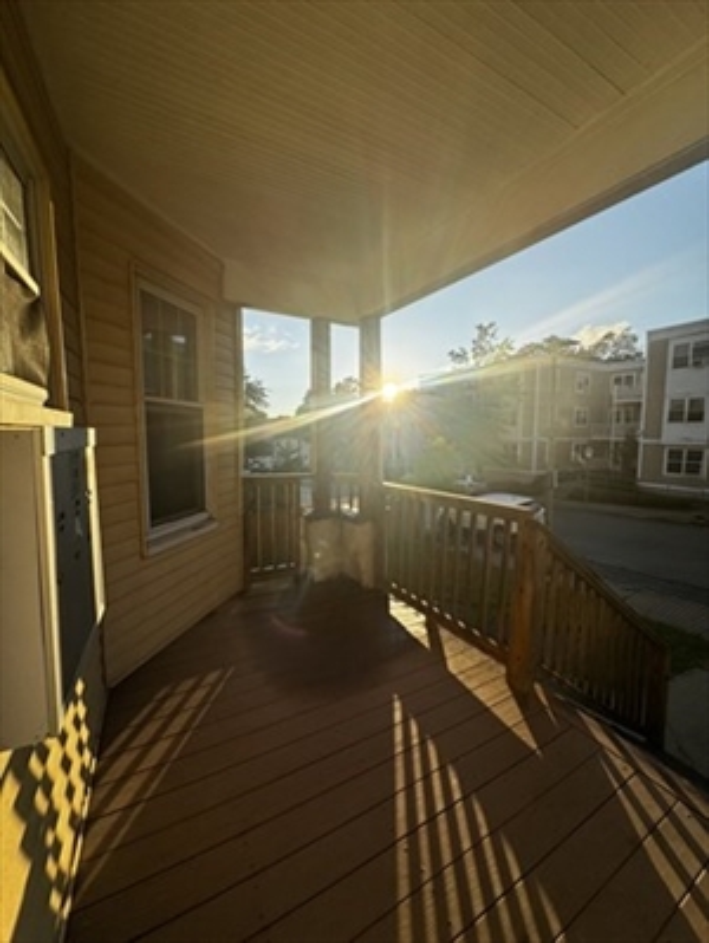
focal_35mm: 14
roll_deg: +0.6
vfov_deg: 102.0
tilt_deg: -5.5
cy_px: 472
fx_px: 382
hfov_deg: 85.8
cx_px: 354
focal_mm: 2.22
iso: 50
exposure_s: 1/2028
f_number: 2.2
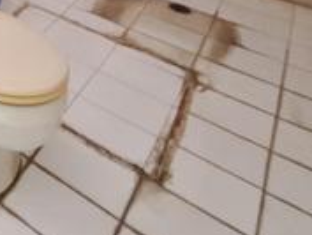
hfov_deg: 27.0
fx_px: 424
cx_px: -167
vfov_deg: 24.1
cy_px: -120
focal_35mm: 47
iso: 1000
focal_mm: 1.74
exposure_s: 1/10
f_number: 2.2
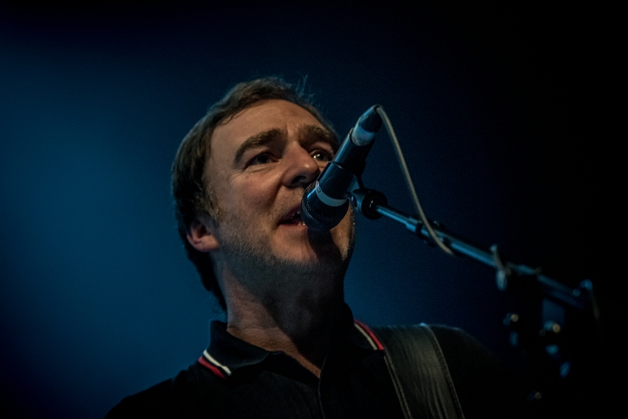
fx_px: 2880
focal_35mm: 165
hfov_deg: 12.4
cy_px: 210
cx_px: 314
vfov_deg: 8.3
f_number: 4.5
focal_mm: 165
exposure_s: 1/100
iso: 3200
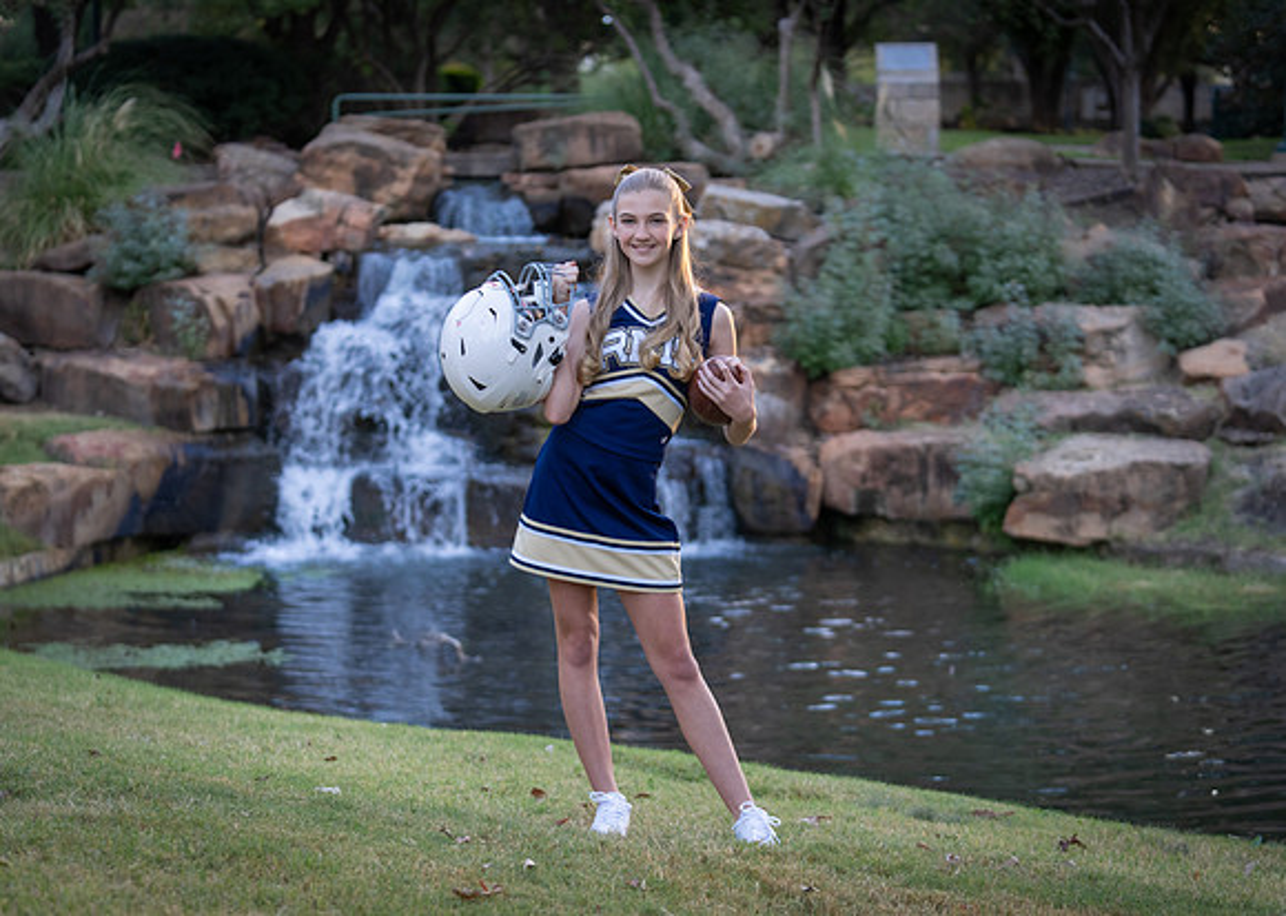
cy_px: 458
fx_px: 2791
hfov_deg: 26.0
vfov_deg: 18.6
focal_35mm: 76
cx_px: 644
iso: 640
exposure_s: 1/320
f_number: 2.8
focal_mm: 70
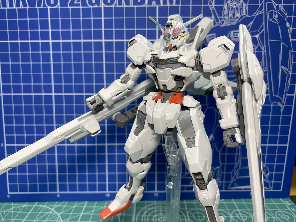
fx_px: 222
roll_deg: +1.1
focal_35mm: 26
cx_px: 148
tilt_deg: -15.2
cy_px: 111
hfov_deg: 67.3
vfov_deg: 53.1
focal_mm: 4.25
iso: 80
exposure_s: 1/100
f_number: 1.8
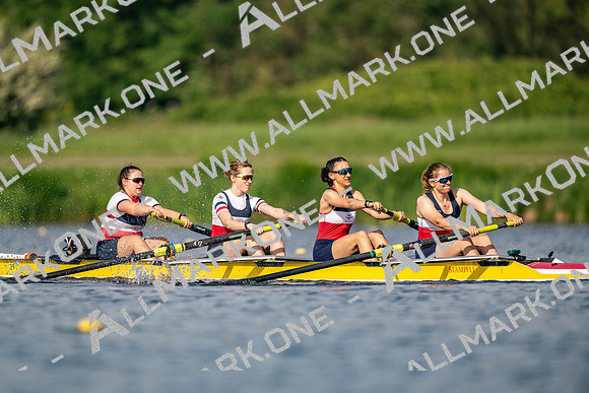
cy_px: 196
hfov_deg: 3.4
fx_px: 9819
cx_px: 294
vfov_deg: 2.3
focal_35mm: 600
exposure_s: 1/2500
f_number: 4
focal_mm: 600
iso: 220
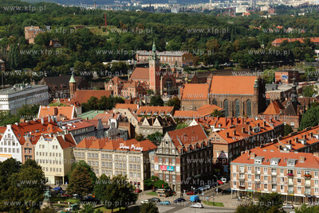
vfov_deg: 13.1
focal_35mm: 105
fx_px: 932
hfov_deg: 19.4
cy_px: 106
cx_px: 160
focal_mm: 70
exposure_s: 1/160
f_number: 11
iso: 100
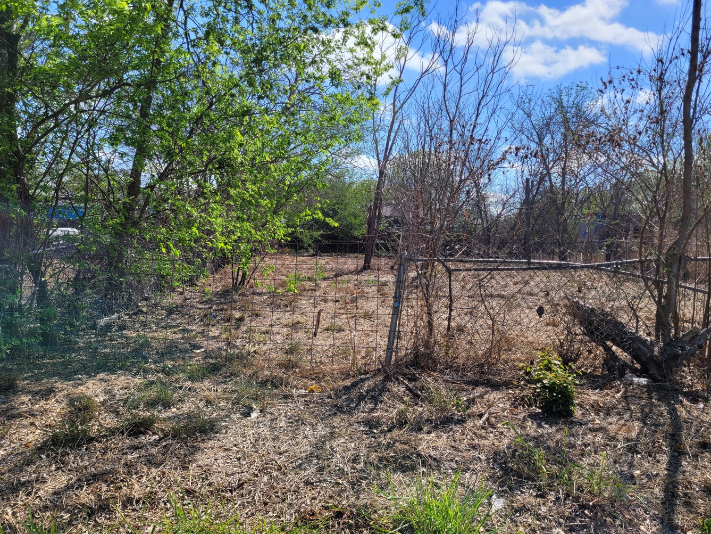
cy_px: 274
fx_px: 575
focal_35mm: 28
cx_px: 348
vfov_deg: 49.7
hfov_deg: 63.4
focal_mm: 5.4
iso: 40
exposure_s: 1/3042
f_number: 1.8
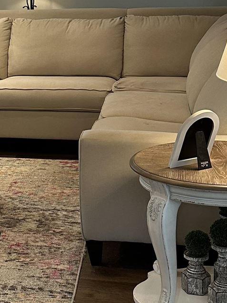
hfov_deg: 16.6
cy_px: 113
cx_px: -8
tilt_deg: -12.5
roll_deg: +1.0
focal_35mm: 87
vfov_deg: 22.4
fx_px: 761
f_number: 1.78
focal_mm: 6.86
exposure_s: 1/60
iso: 320
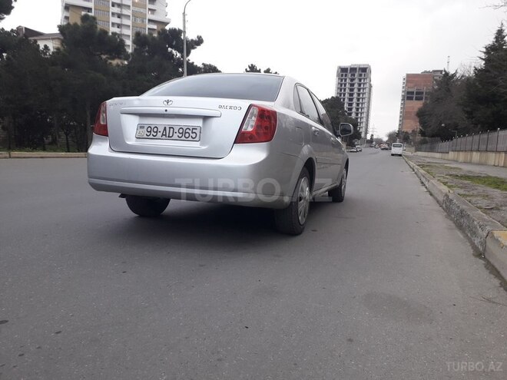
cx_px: 254
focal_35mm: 27
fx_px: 395
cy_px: 190
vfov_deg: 51.4
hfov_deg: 65.3
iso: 64
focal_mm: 3.6
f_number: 1.9
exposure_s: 1/50
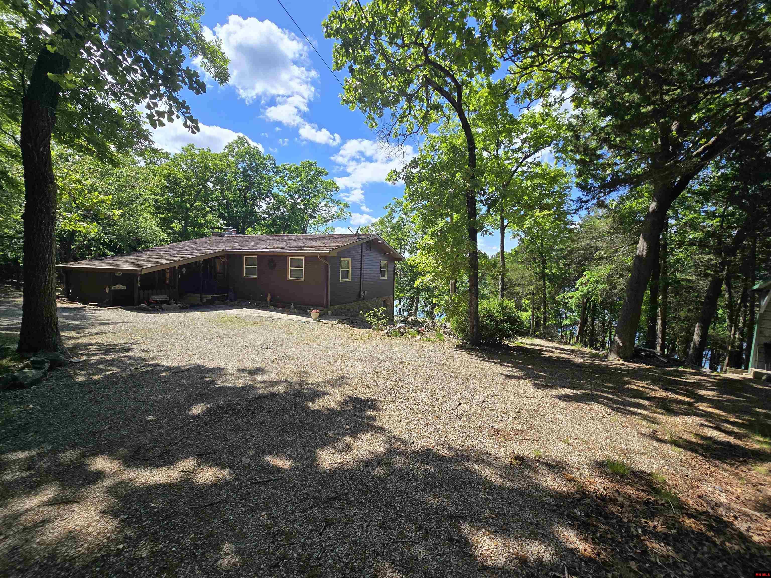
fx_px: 290
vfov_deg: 89.9
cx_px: 386
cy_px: 289
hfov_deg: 106.2
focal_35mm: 13
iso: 50
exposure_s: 1/1614
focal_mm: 2.2
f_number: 2.2
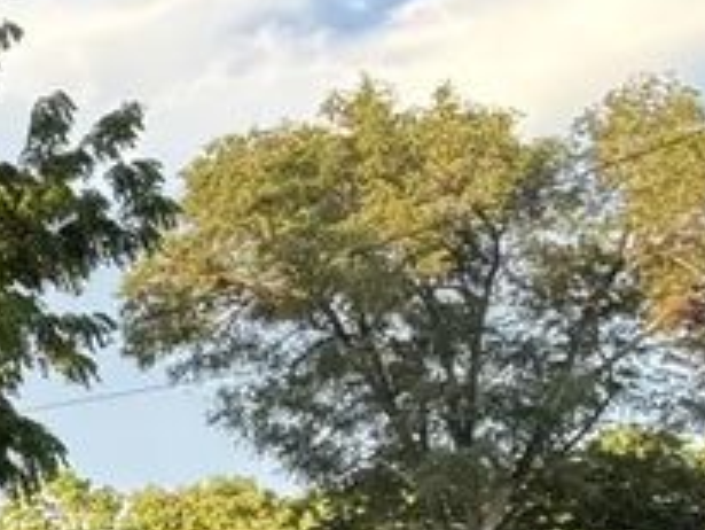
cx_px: -571
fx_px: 1426
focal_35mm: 70
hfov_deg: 20.0
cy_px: 465
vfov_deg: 20.7
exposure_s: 1/178
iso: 64
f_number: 2.2
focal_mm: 2.22
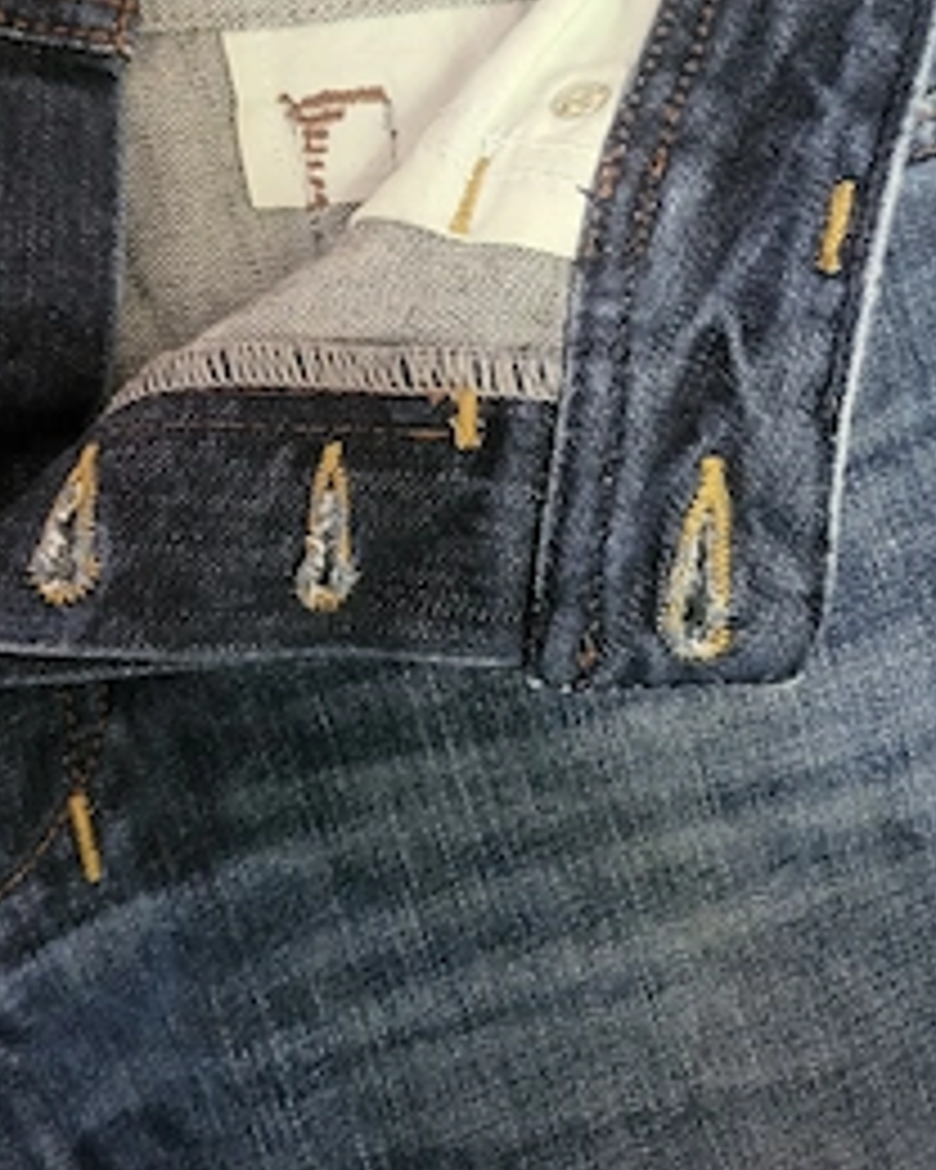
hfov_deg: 40.7
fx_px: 1247
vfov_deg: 49.1
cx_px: 324
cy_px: 360
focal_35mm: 36
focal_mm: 5
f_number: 1.8
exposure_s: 1/25.1
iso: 1000
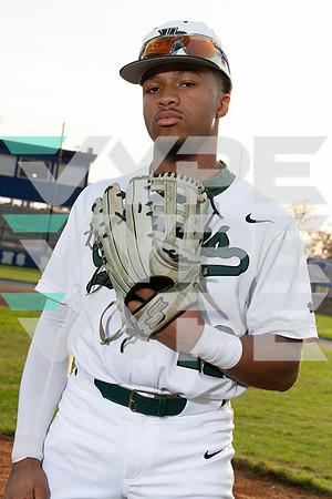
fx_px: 968
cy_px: 250
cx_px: 166
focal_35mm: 70
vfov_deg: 28.8
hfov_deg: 19.5
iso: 250
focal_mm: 70
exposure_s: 1/250
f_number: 9
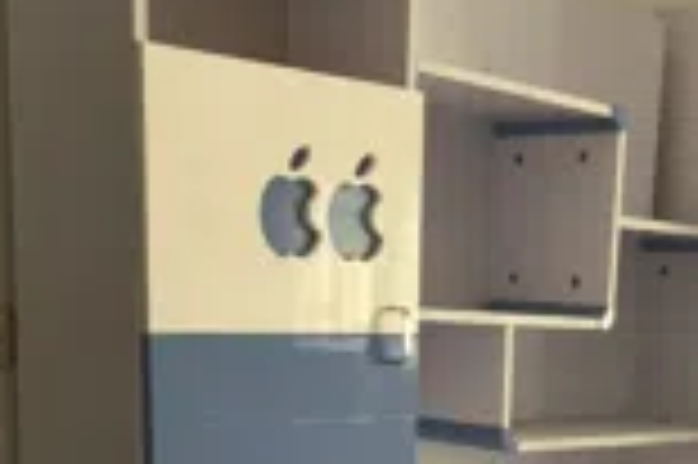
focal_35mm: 70
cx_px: 518
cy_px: 608
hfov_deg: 28.5
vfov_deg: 18.1
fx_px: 1356
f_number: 1.6
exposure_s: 1/40
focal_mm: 5.1
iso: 640
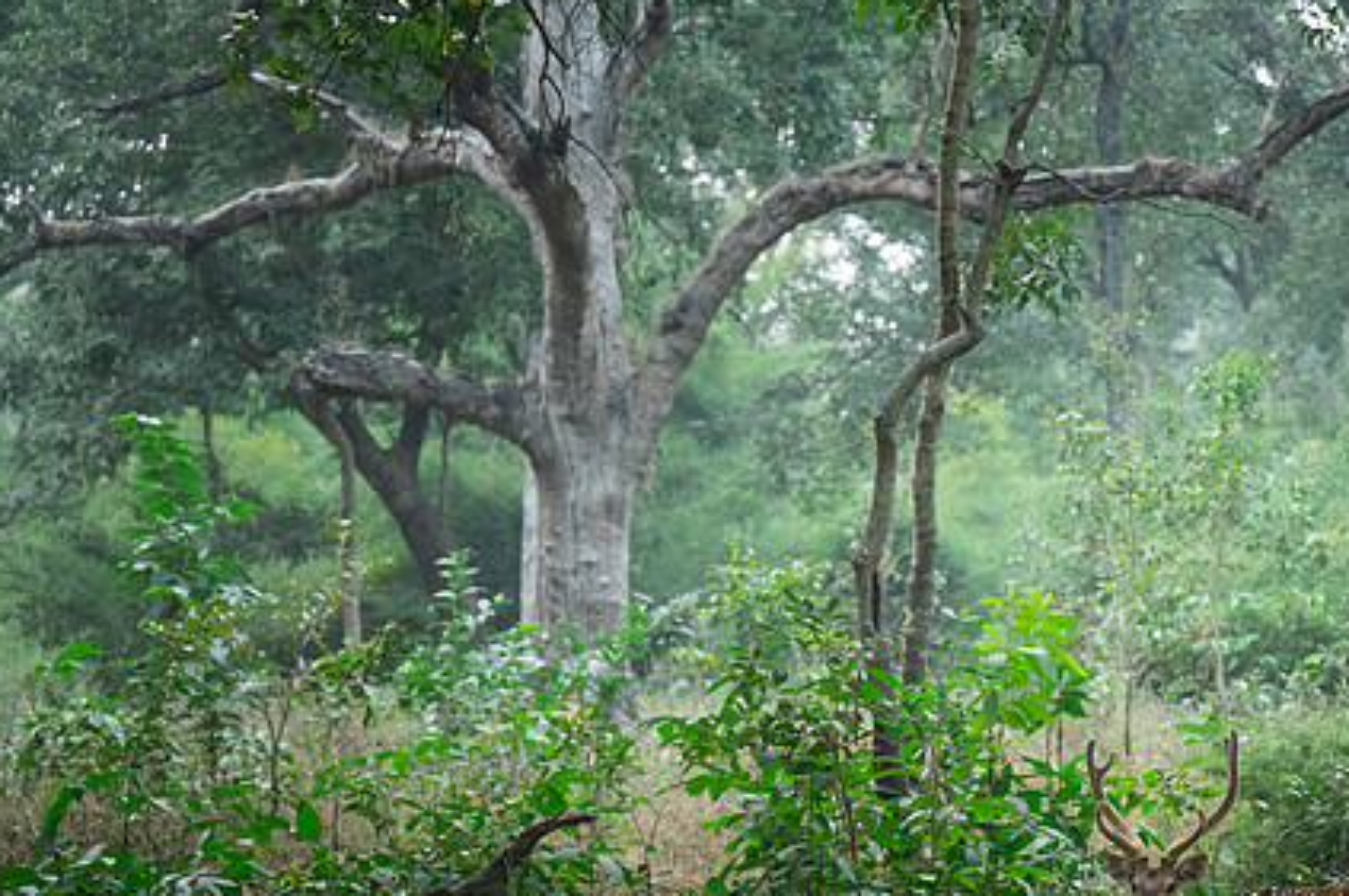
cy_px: 596
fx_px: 3593
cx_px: 858
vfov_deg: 14.2
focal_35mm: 96
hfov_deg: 21.2
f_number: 2.8
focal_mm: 70
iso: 4000
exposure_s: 1/500
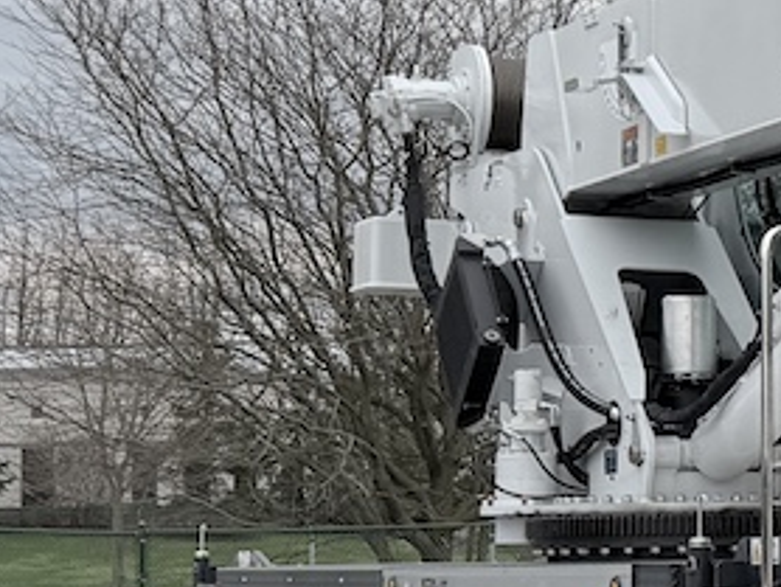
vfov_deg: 10.8
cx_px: 1652
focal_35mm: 138
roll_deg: +1.0
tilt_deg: +2.1
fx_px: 3116
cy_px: 334
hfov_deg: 12.3
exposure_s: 1/2907
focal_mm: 6.76
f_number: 1.78
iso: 80
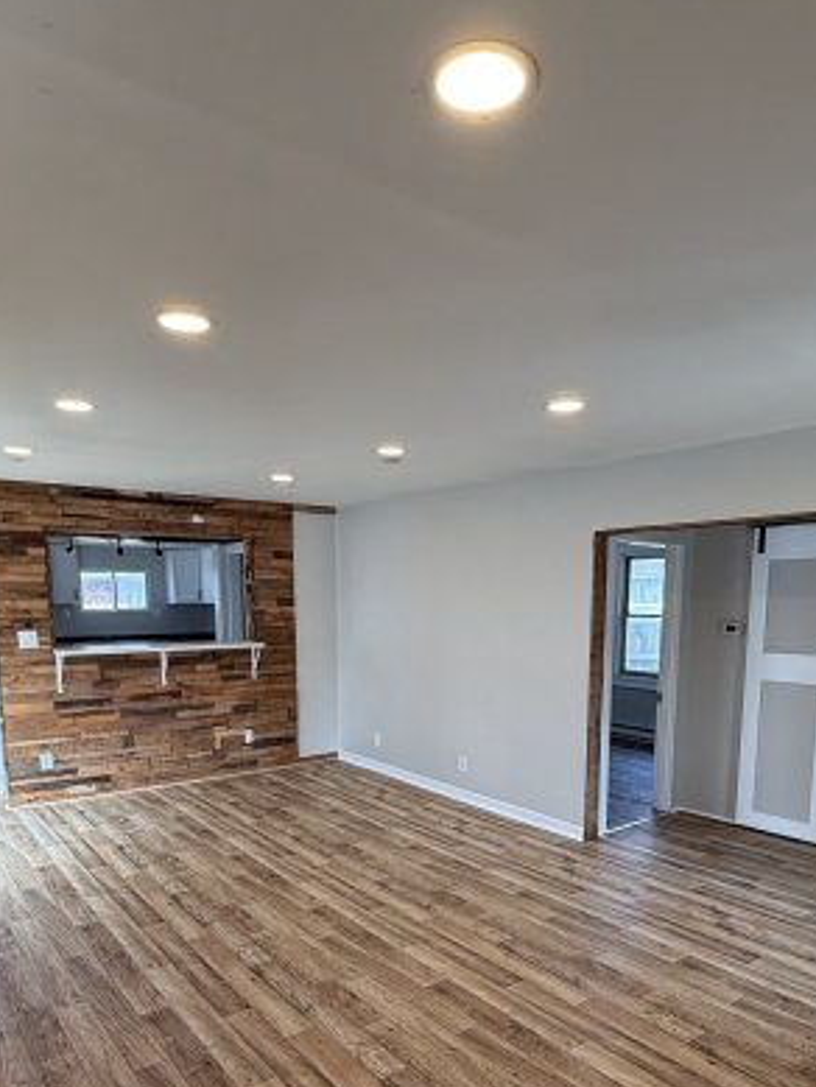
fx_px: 754
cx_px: 416
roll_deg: -0.2
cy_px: 717
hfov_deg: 56.8
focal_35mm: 24
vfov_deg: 69.7
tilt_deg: -8.6
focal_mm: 2.22
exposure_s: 1/120
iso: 125
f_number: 2.2
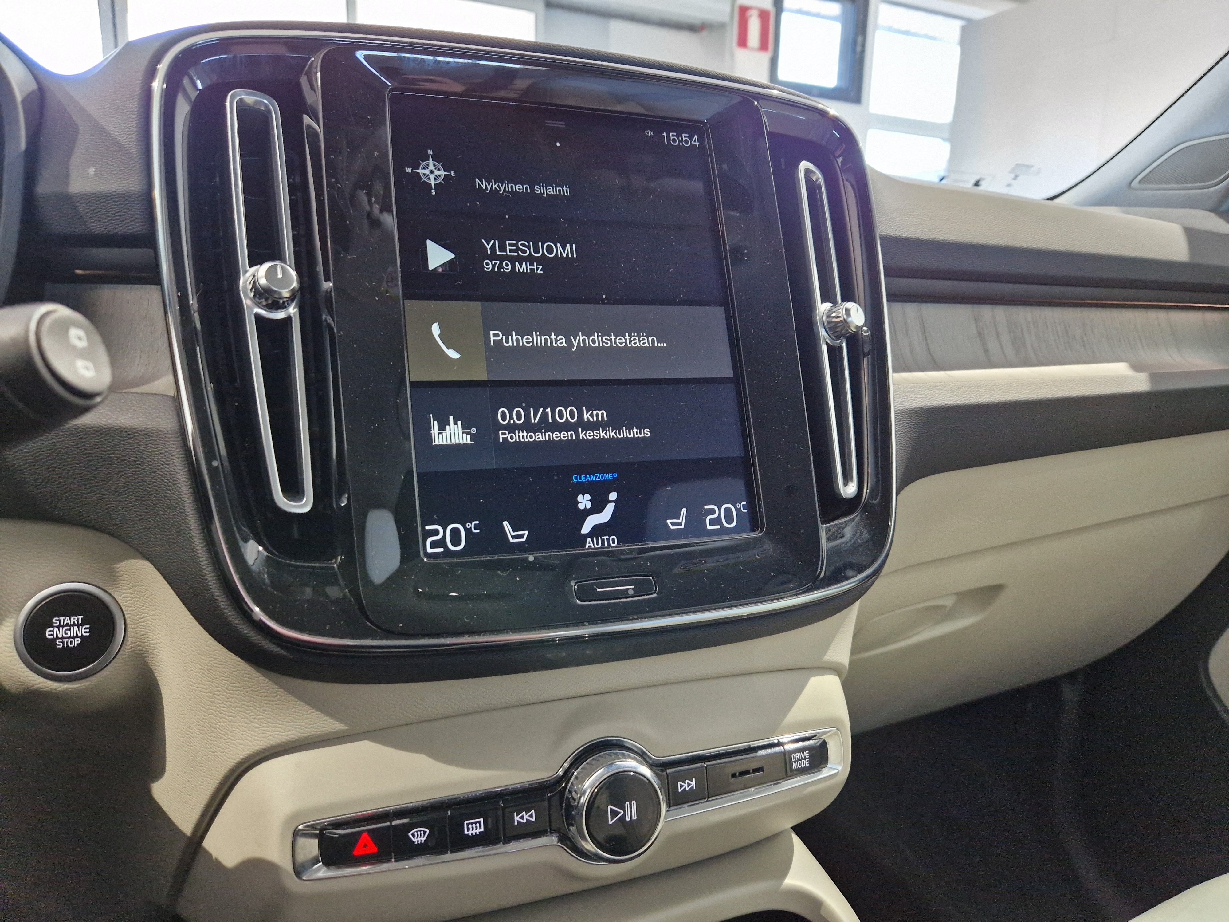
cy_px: 461
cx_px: 614
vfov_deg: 58.9
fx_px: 817
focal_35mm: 23
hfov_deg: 73.9
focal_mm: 5.4
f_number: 1.8
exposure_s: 1/100
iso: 800
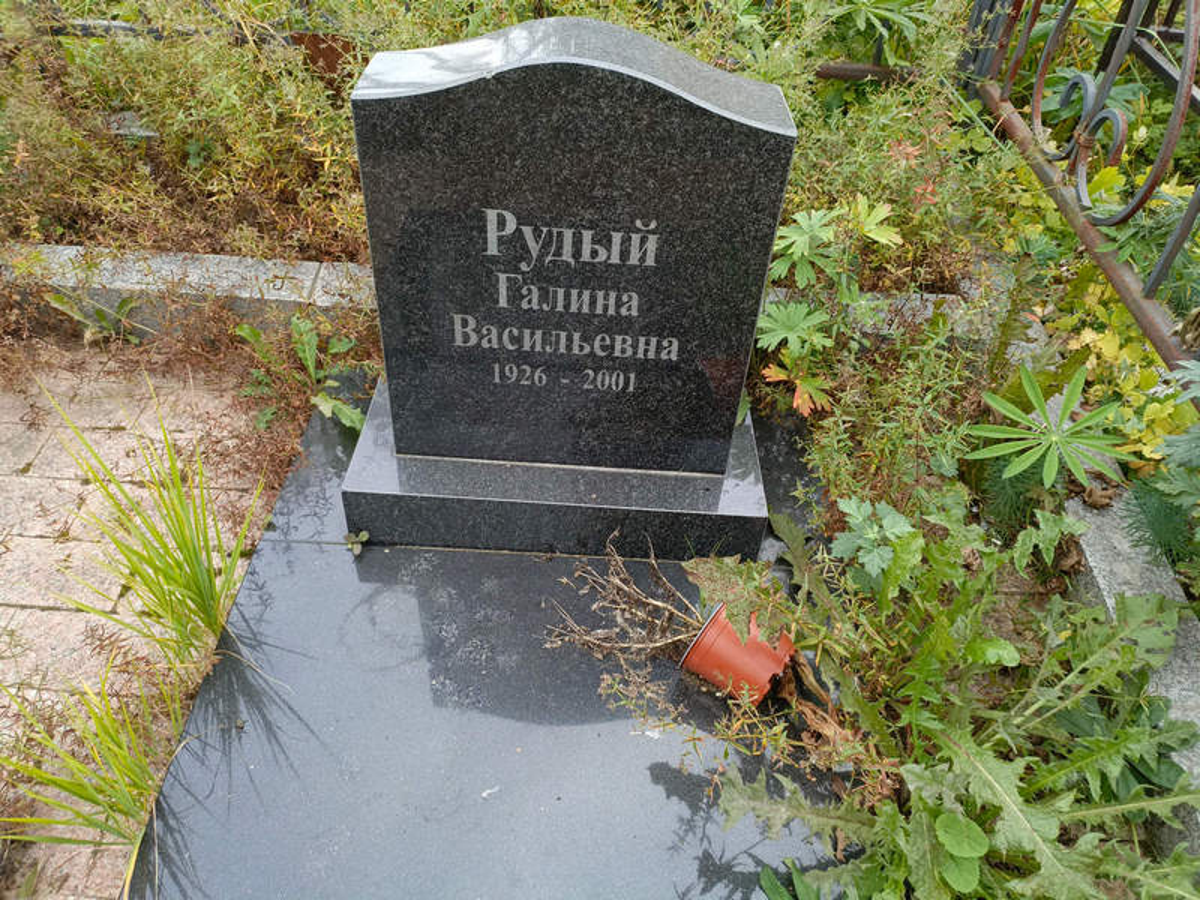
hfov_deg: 69.4
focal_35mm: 25
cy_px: 450
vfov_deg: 54.9
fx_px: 867
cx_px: 600
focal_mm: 4.76
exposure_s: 1/100
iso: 230
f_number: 1.69
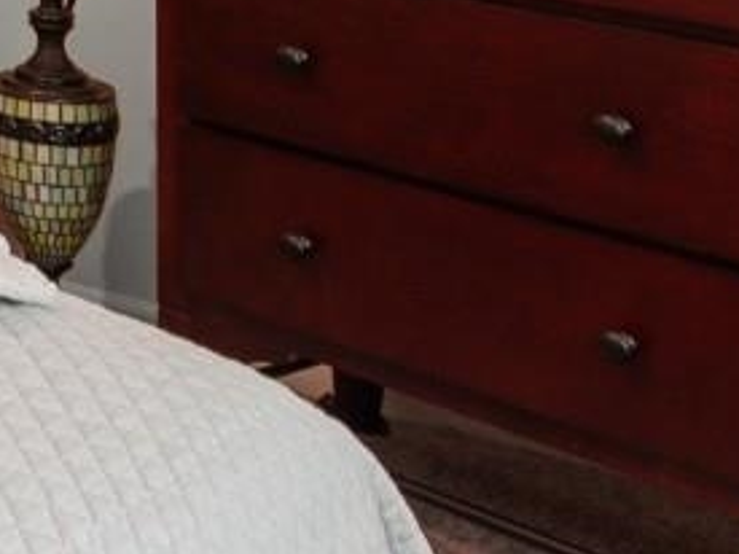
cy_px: -398
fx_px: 1814
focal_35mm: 85
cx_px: -664
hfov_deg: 17.6
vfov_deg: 15.3
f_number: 4.5
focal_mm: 10
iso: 100
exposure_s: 1/3
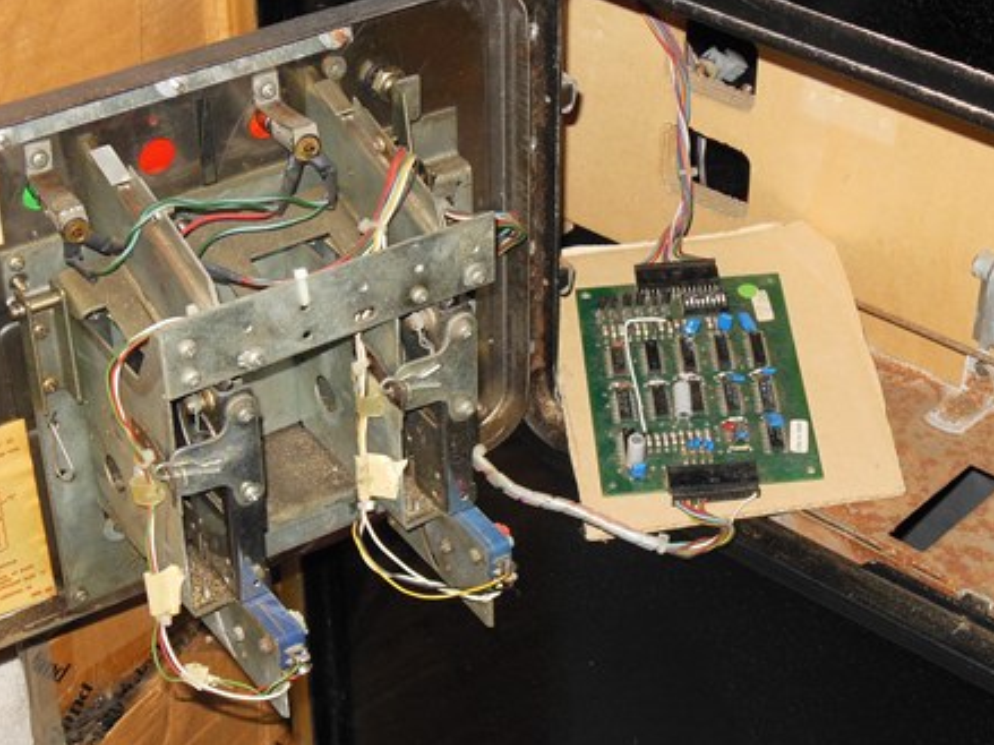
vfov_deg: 28.5
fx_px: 1464
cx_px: 496
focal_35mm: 51
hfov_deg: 37.5
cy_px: 374
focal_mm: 8.9
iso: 250
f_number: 4
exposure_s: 1/60
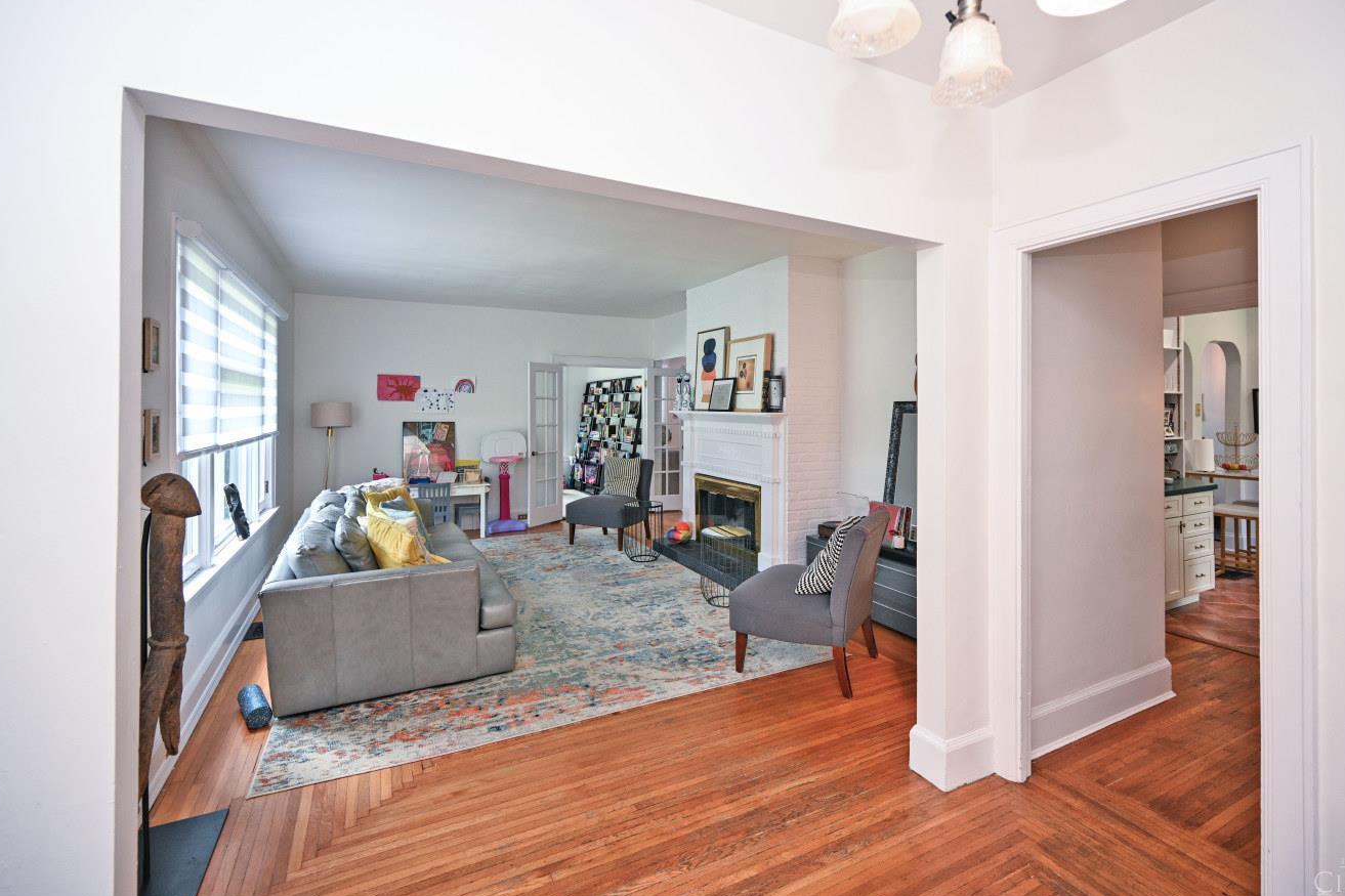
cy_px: 406
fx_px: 598
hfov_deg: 96.7
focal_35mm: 16
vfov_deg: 73.6
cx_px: 703
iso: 450
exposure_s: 1/60
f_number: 4
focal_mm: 14
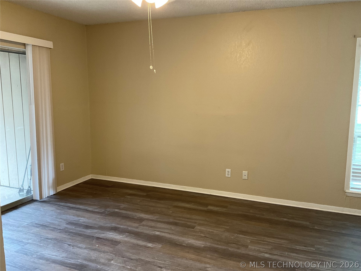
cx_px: 180
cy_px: 136
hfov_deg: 61.7
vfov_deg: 48.2
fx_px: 302
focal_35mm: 29
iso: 125
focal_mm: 3
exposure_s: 1/60
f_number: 1.8
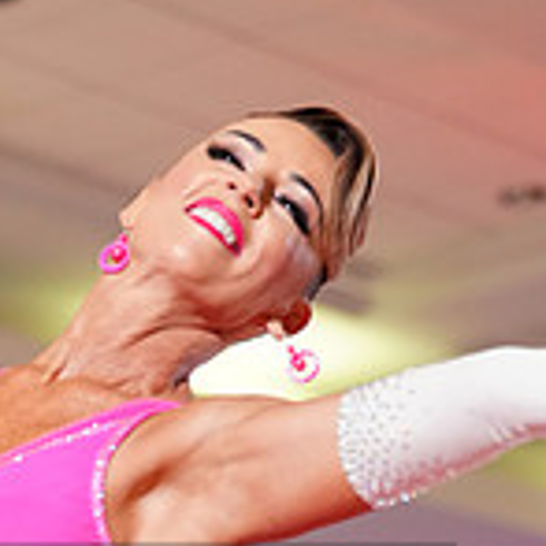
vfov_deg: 7.4
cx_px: -54
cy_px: 669
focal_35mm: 235
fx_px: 4194
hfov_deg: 7.4
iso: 2500
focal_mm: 70
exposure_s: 1/400
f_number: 2.8
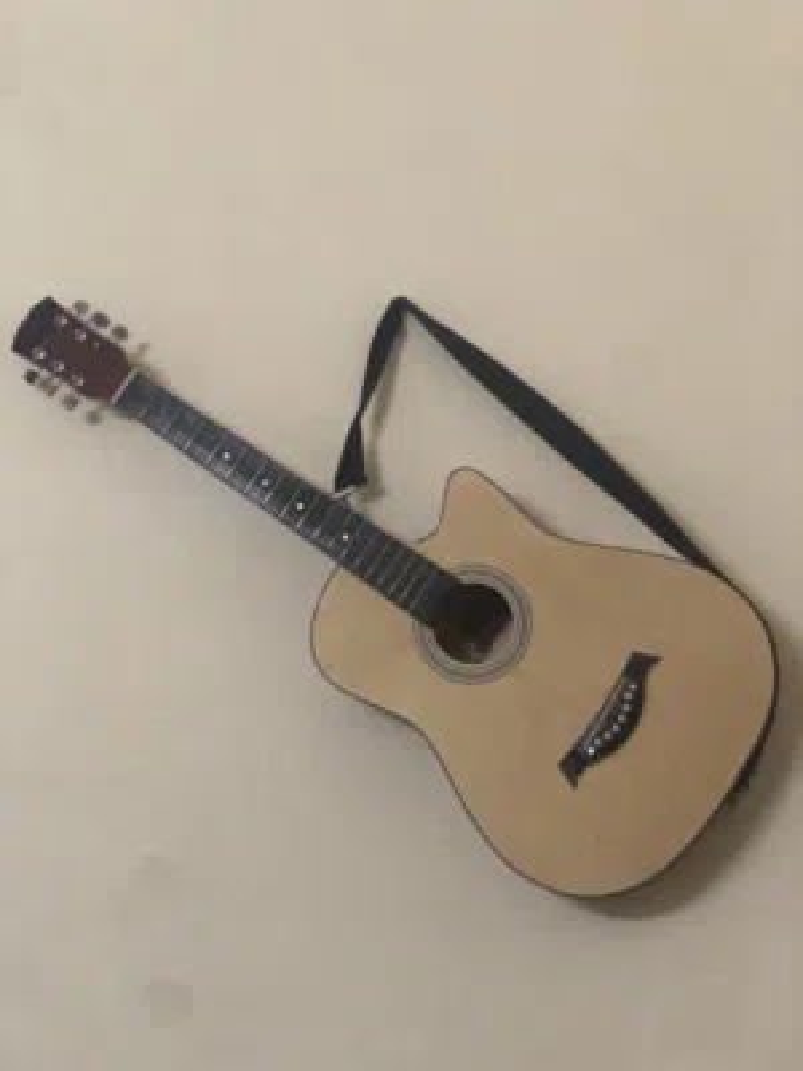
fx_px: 1608
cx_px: 402
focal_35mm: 52
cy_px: 536
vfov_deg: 36.8
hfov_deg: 28.0
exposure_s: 1/10
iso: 160
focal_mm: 6
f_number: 2.4
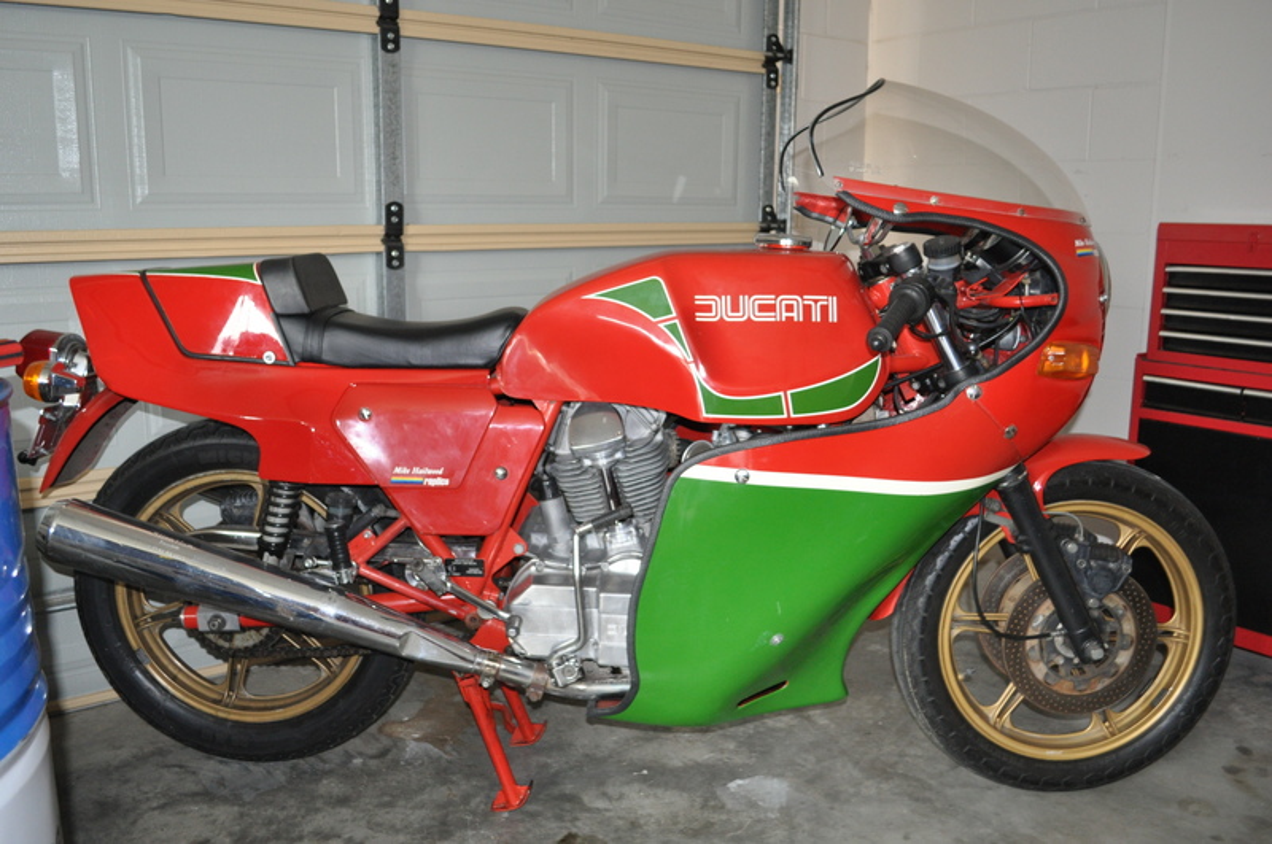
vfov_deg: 43.5
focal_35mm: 30
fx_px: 1058
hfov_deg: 62.0
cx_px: 636
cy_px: 422
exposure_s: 1/30
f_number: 3.8
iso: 800
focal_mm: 20
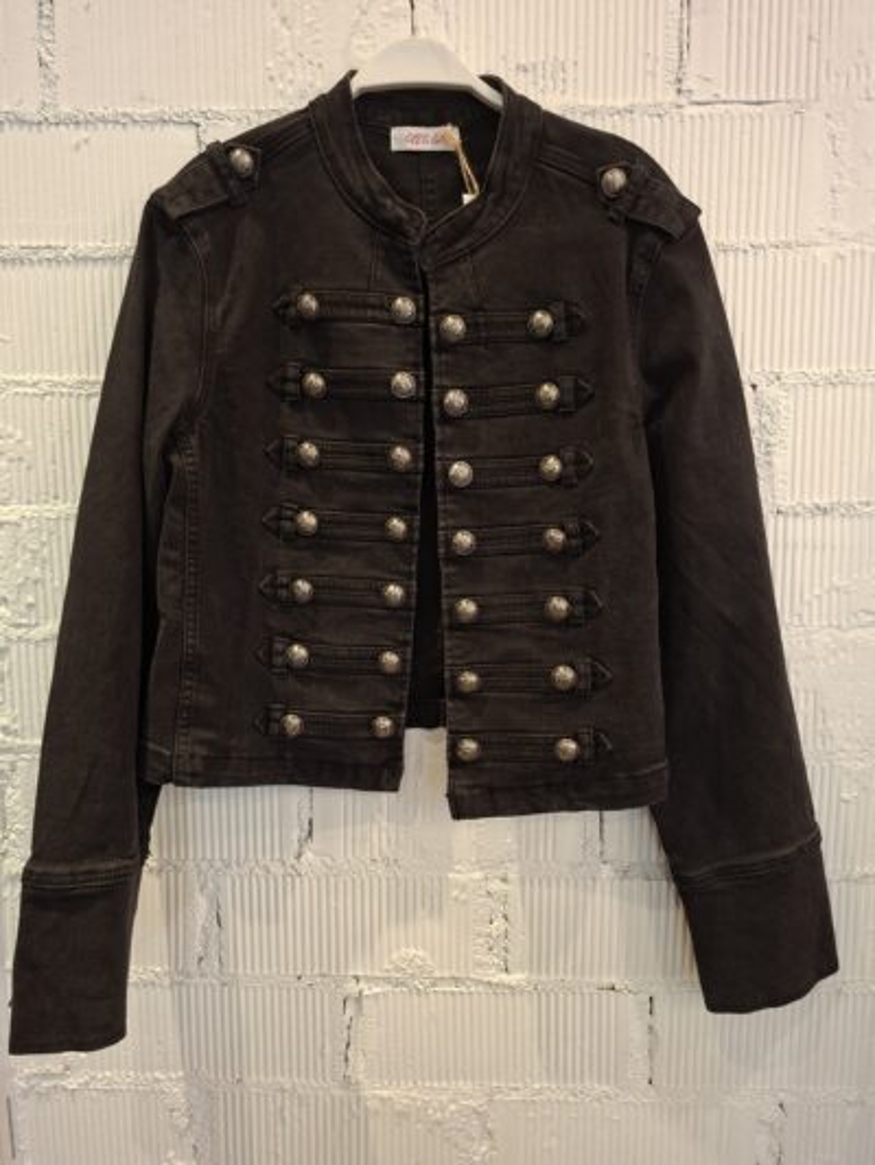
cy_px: 582
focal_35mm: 23
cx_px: 438
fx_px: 775
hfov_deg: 58.9
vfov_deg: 73.9
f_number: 1.8
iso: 250
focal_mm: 5.54
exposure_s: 1/30
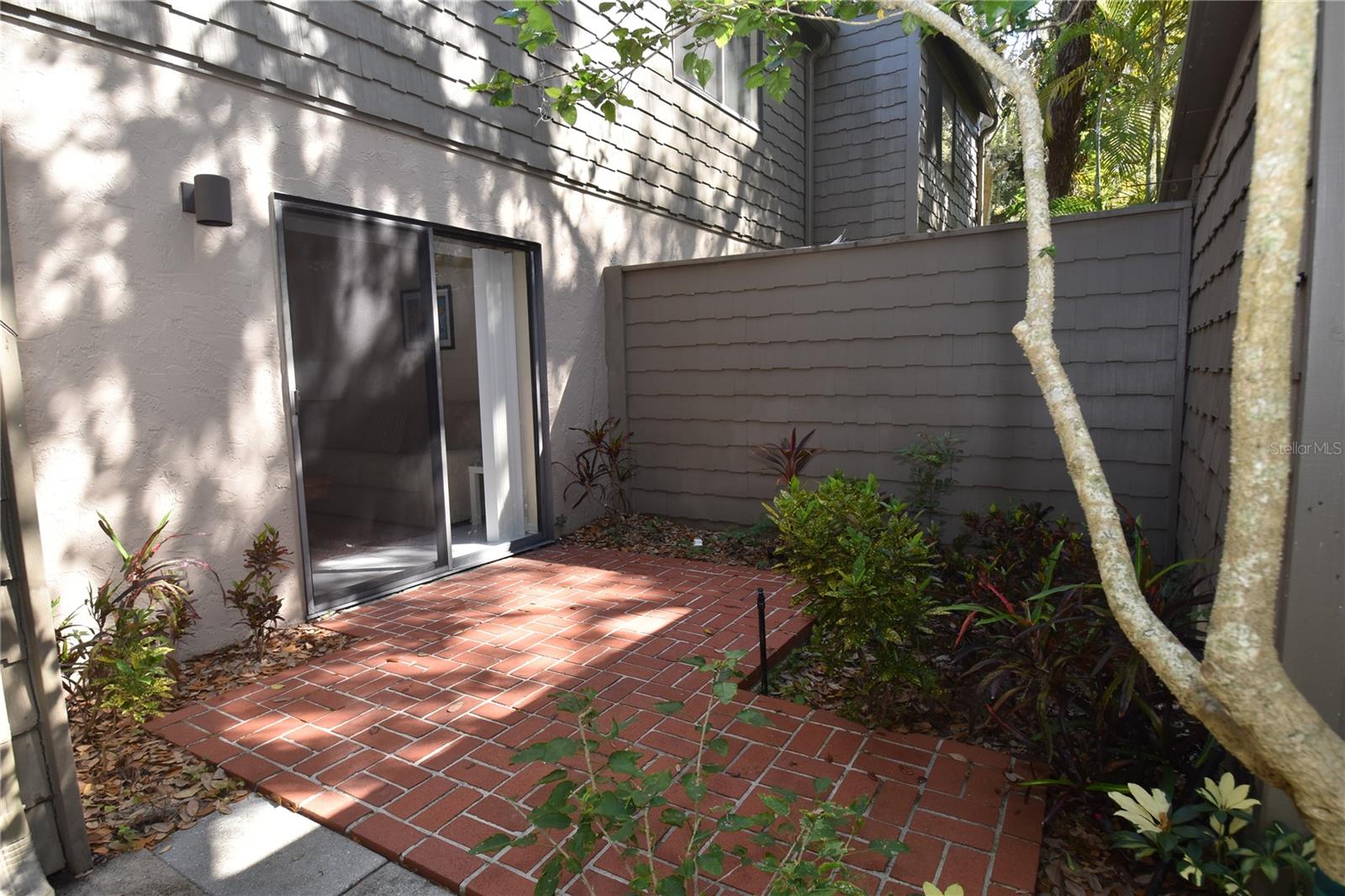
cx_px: 672
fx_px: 672
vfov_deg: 67.4
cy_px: 448
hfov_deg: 90.0
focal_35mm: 18
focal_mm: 12
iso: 220
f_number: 5.6
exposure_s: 1/125
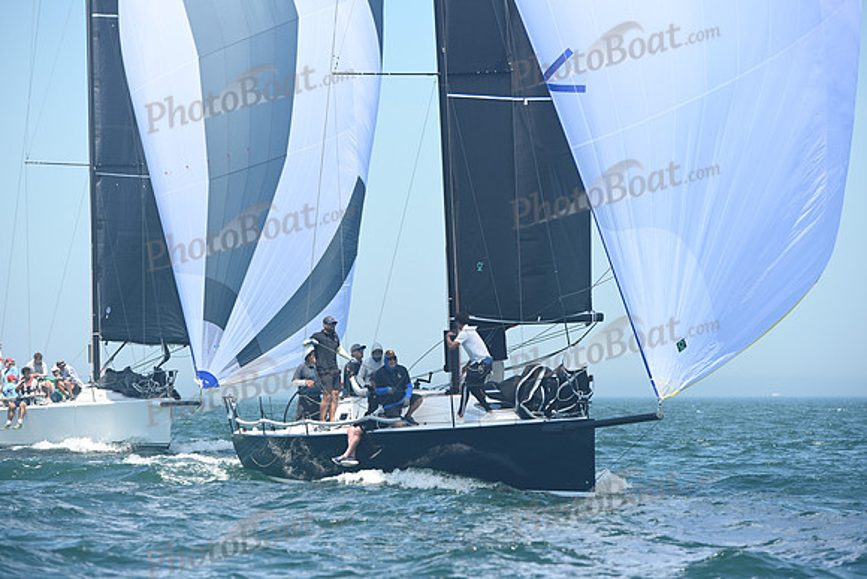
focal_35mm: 175
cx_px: 434
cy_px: 290
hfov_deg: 11.7
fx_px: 4215
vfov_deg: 7.9
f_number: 6.3
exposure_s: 1/1000
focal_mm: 175
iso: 320
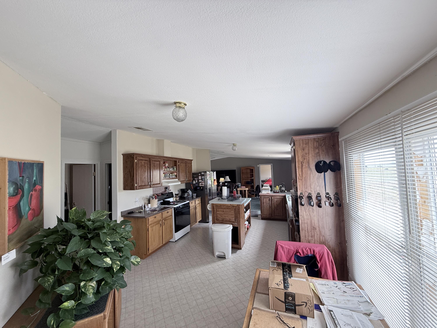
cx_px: 218
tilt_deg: +3.6
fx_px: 177
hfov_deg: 102.1
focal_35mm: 14
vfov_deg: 85.7
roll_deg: +2.4
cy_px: 164
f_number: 2.2
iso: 80
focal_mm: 2.22
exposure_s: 1/99
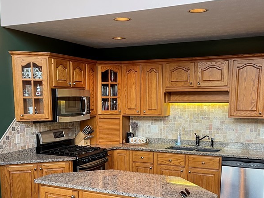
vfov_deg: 31.4
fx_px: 343
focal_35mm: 45
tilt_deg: -10.4
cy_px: 156
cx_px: 120
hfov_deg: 42.0
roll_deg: +0.3
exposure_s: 1/60
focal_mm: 5.1
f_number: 1.6
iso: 100
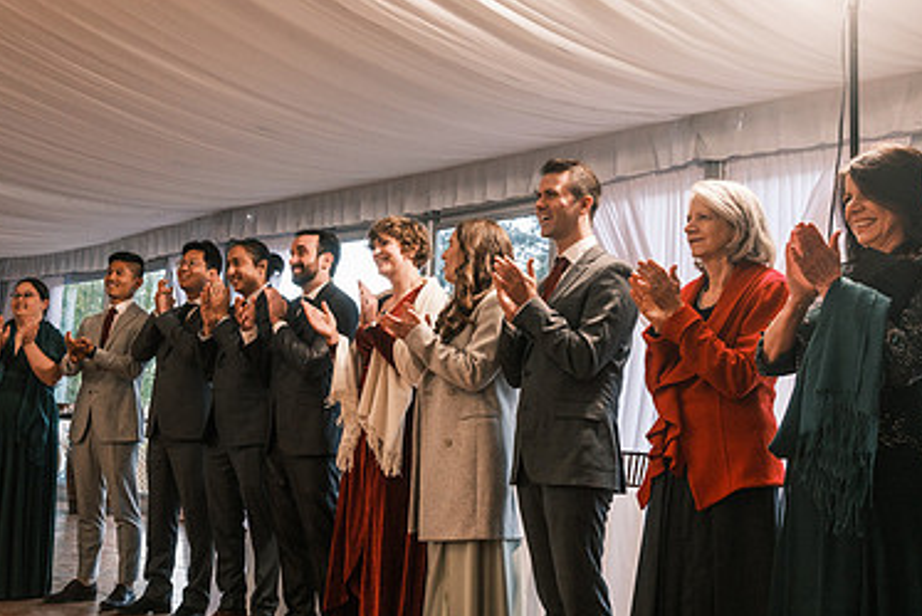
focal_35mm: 42
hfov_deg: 45.8
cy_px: 313
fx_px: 1076
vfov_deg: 31.9
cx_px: 324
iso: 400
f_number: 3.2
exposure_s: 1/250
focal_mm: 18
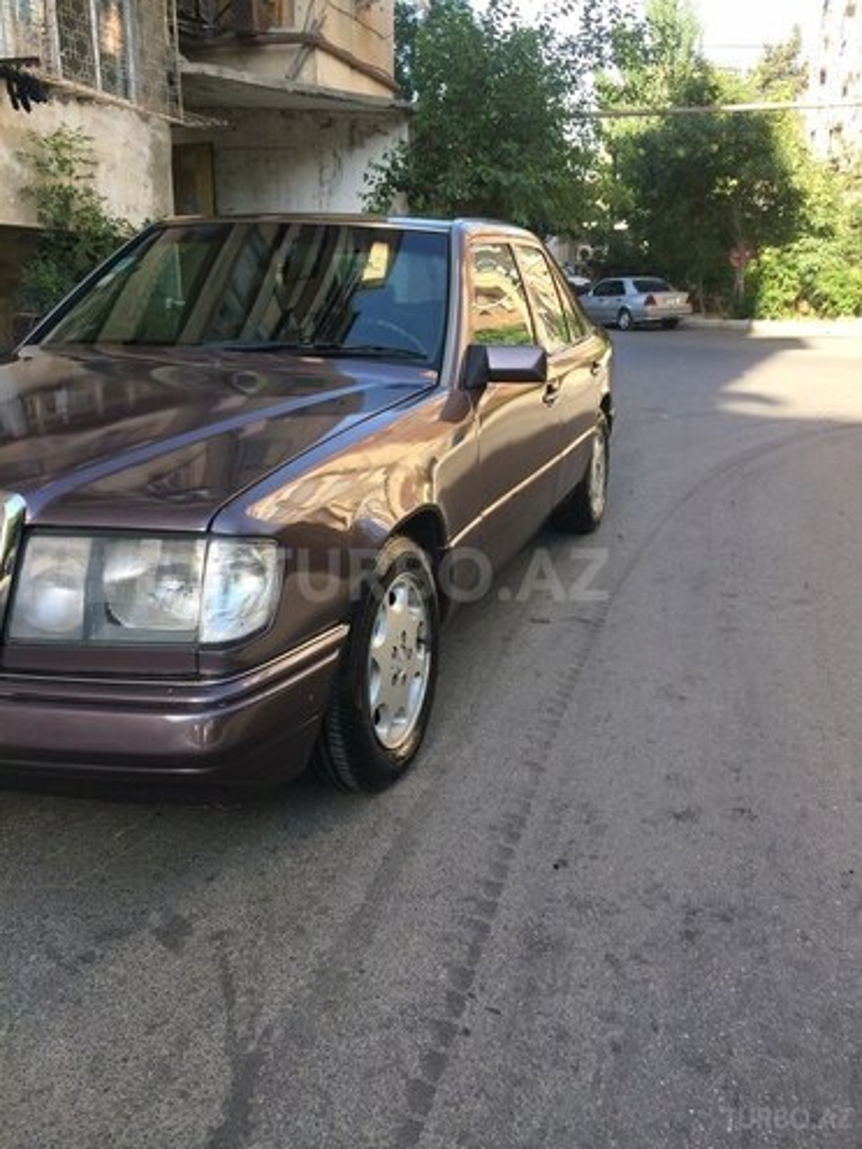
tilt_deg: -16.6
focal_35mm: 29
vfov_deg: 61.7
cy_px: 574
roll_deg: +0.1
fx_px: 963
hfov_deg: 48.2
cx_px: 431
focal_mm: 4.15
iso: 32
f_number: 2.2
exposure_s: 1/265
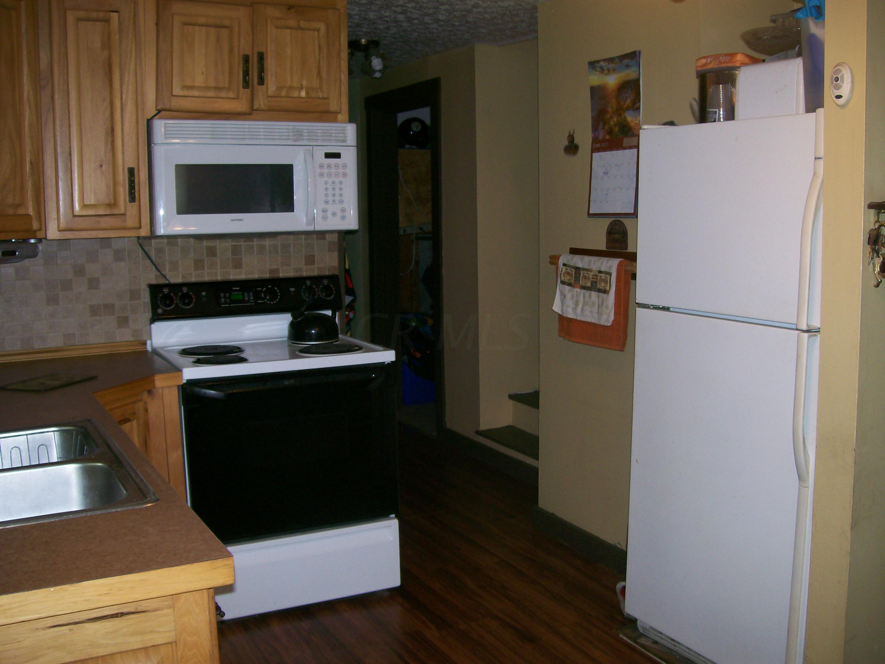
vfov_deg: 39.7
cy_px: 332
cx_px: 442
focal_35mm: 36
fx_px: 920
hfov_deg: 51.4
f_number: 2.7
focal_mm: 6
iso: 80
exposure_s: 1/64
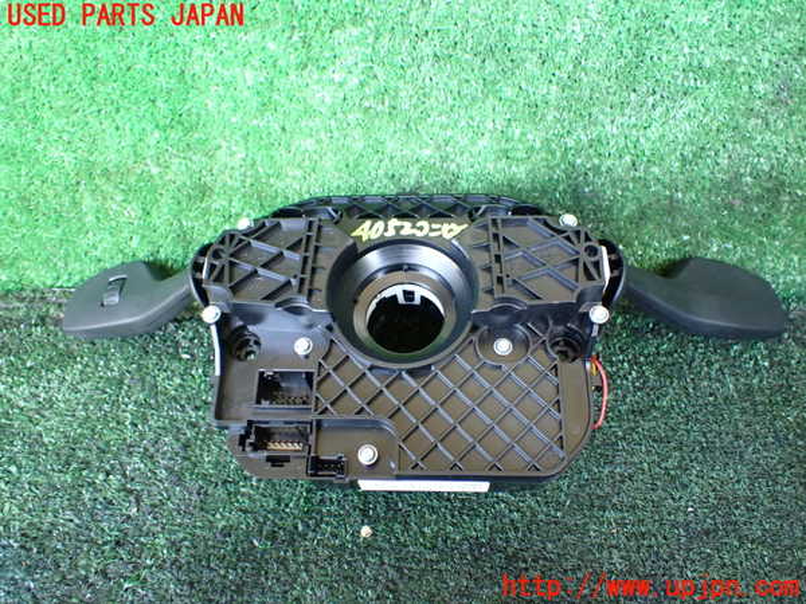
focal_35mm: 30
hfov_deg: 60.0
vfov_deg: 46.8
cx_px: 403
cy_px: 302
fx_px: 699
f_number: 2.3
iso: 800
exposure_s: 1/60
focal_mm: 5.4
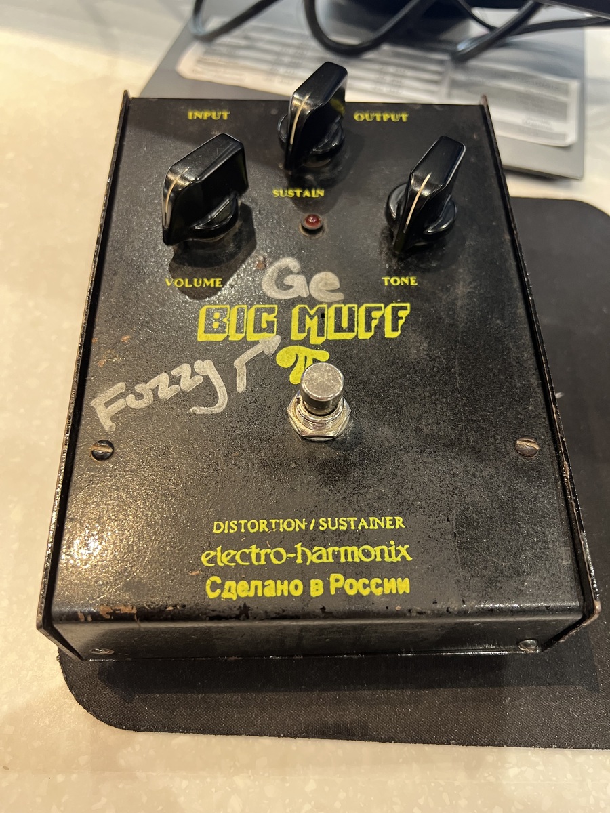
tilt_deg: -56.0
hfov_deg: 53.1
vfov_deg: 67.3
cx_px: 305
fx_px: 611
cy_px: 406
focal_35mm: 26
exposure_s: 1/60
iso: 250
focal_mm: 5.7
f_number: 1.5
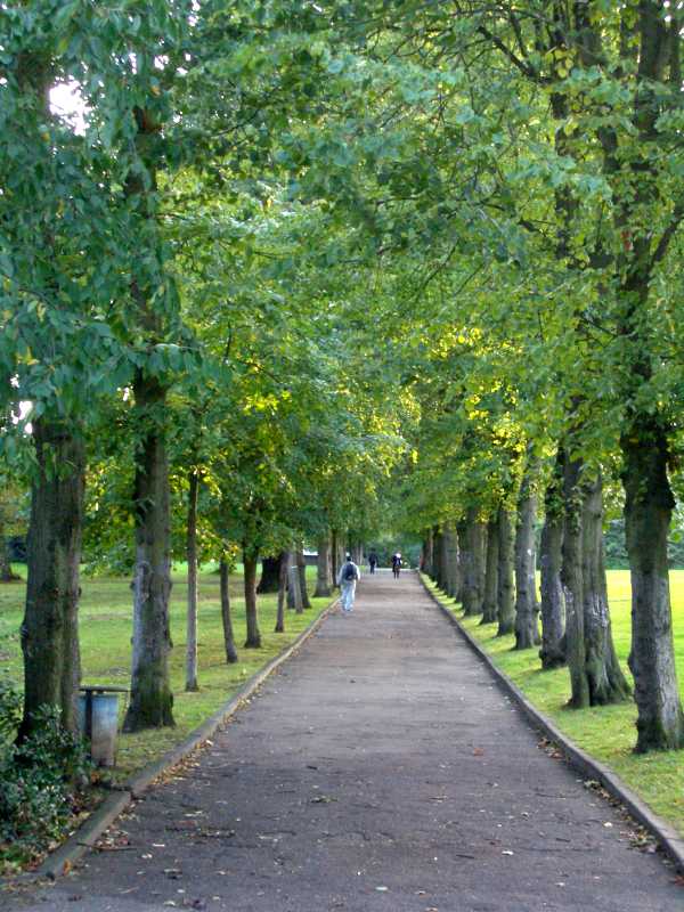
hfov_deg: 19.9
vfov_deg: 26.3
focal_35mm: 74
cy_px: 456
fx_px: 1950
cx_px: 342
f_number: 3.9
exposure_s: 1/60
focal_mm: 12.2
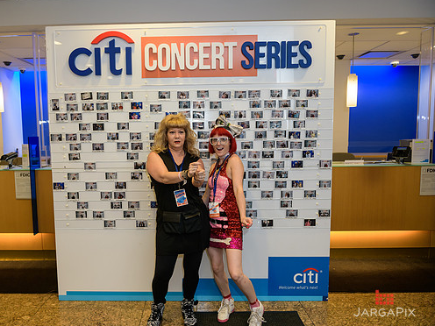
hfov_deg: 64.9
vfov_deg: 51.4
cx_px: 183
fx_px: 339
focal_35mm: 27
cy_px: 166
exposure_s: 1/125
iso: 400
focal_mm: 24
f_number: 3.2
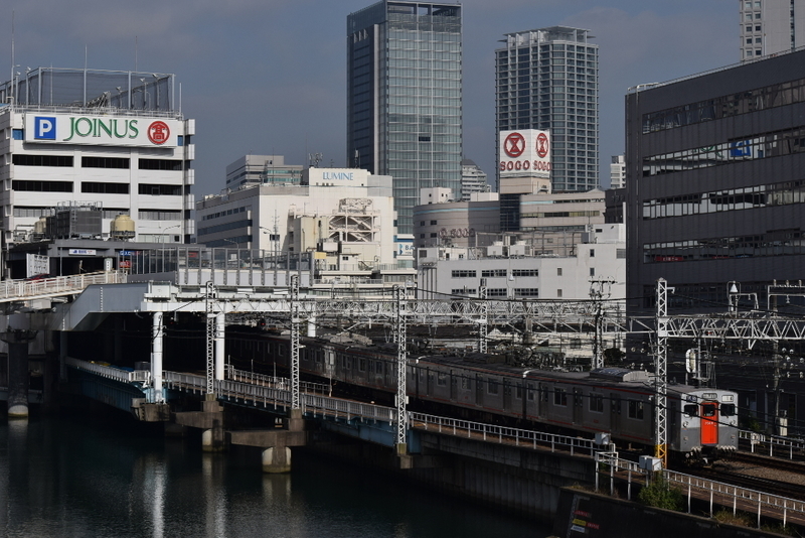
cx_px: 402
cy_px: 269
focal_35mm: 82
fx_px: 1845
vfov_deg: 16.6
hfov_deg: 24.6
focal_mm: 55
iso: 100
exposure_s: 1/400
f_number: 13
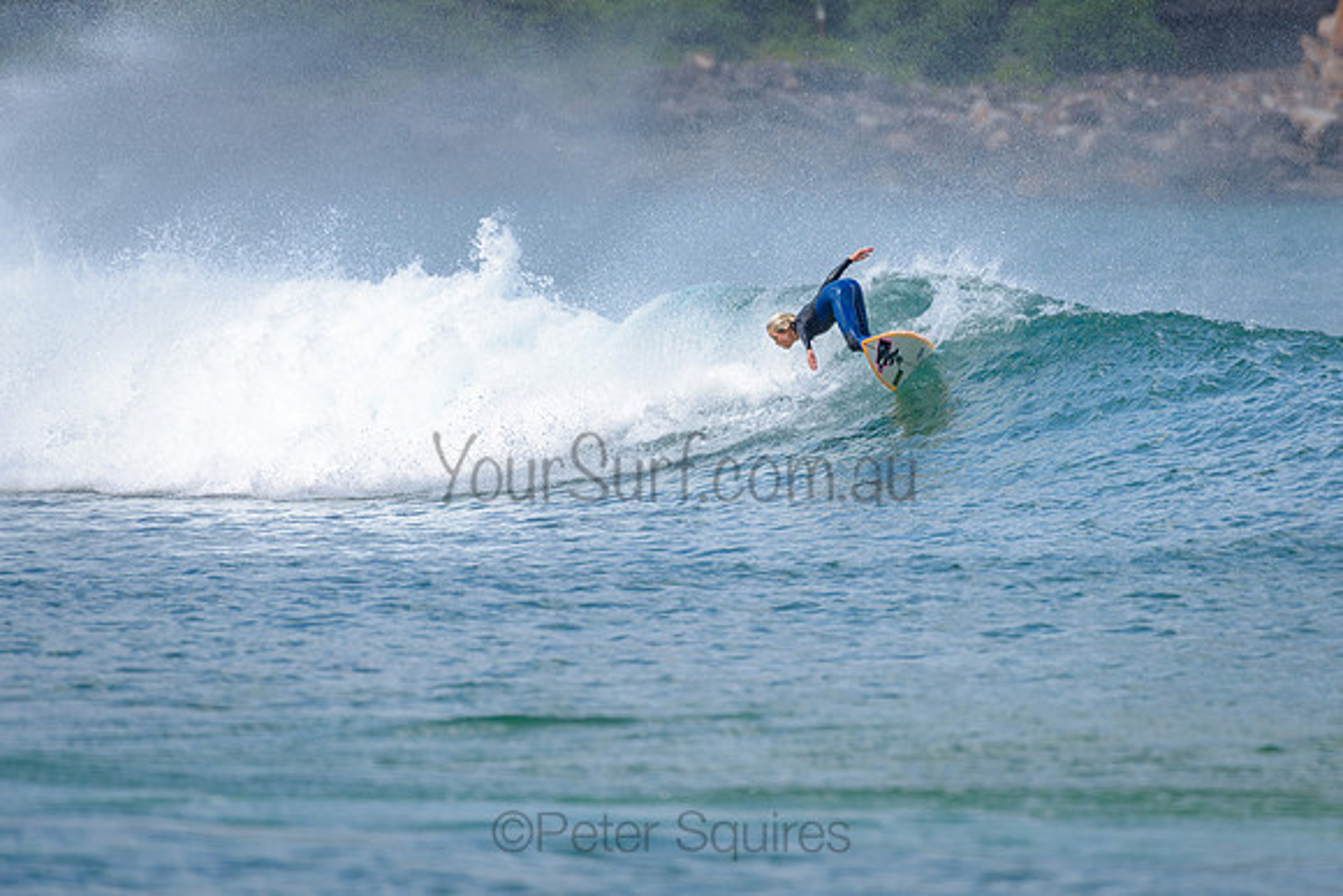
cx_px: 728
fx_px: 22860
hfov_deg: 3.4
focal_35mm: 613
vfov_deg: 2.2
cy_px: 348
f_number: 5.6
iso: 220
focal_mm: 500
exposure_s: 1/2000
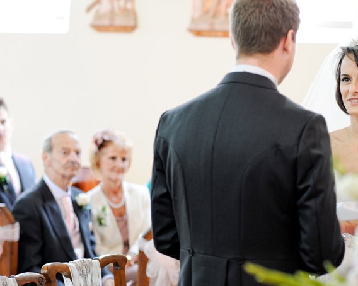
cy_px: 157
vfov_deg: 11.7
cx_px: 238
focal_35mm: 132
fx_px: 1398
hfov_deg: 14.6
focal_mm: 85
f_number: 2.8
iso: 800
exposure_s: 1/125
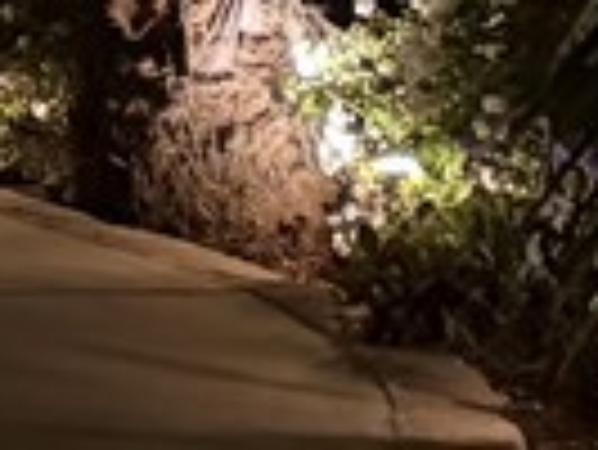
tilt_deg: +14.1
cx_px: -1097
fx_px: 3199
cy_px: -1035
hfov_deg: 9.0
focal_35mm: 185
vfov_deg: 7.0
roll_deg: +0.2
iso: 1600
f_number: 1.78
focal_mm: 6.76
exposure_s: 1/17
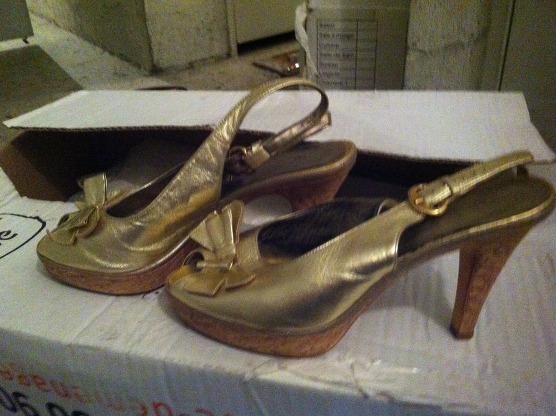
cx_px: 278
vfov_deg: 40.6
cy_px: 208
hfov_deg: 52.7
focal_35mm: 35
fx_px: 561
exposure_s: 1/15
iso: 1000
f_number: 2.8
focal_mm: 3.85
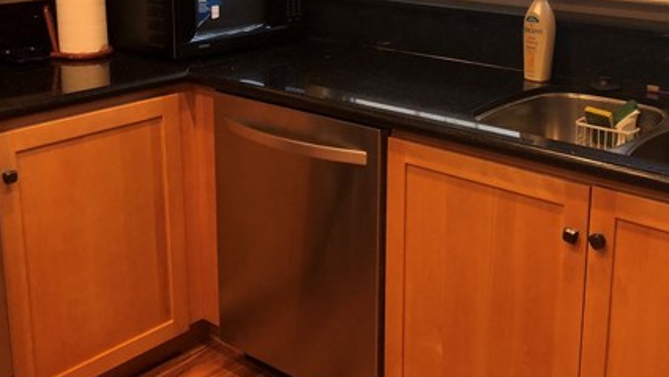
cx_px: 423
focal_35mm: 46
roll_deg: -0.2
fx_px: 816
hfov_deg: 44.2
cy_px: 62
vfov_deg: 25.4
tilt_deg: -12.7
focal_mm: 3.99
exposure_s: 1/30
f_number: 1.8
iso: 40
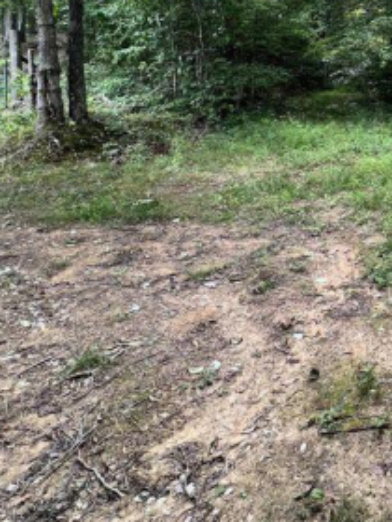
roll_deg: +2.6
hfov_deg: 37.7
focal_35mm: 31
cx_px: 435
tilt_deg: +3.4
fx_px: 468
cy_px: 61
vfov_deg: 52.0
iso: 50
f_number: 1.8
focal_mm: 1.57
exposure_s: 1/99
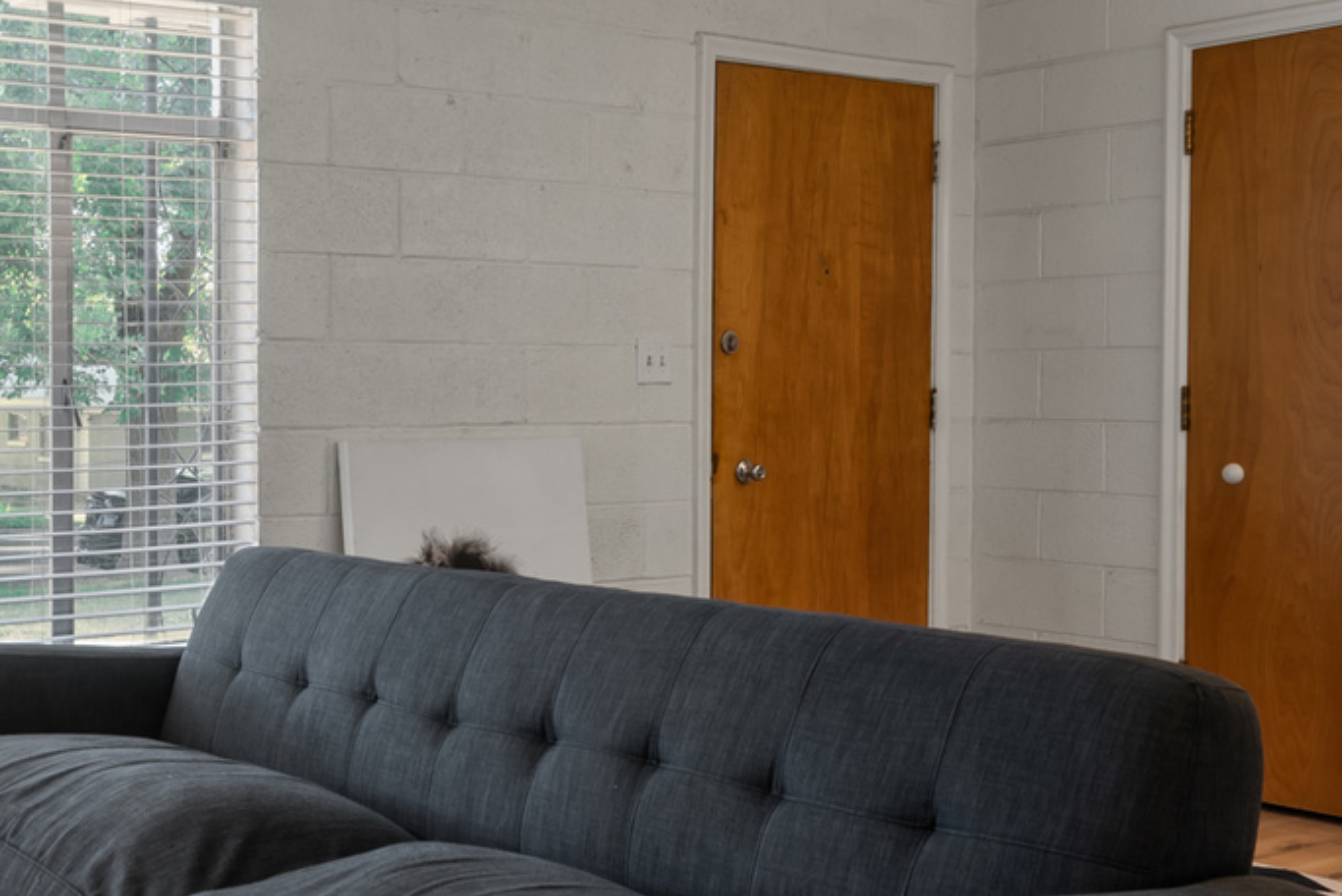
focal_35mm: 48
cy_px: 431
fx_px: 1790
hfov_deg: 38.3
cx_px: 138
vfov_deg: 28.1
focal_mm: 16
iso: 100
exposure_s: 1.3
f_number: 9
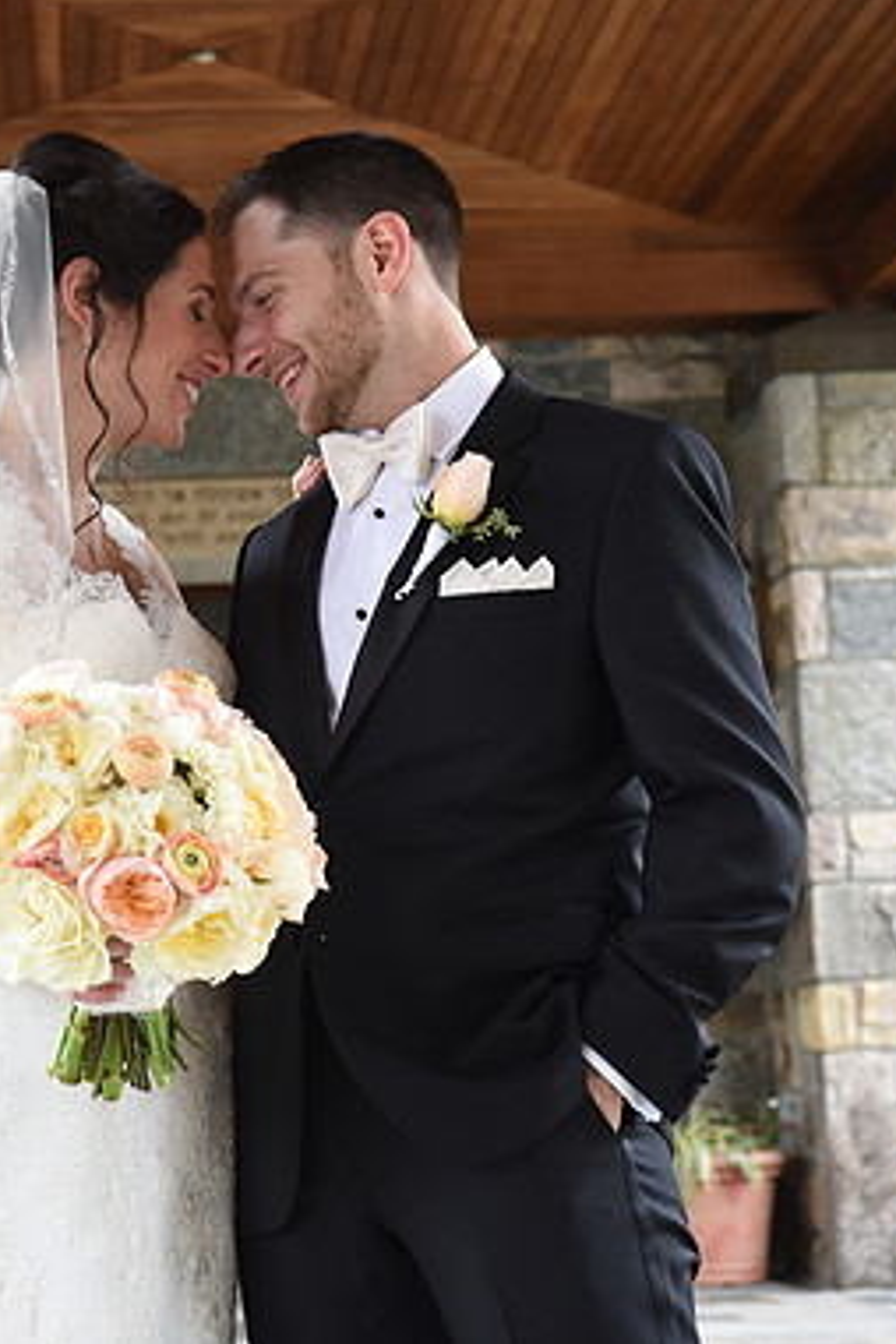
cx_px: 222
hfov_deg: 18.5
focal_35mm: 73
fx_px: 2725
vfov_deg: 27.7
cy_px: 665
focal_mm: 48
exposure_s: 1/200
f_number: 4.5
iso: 1000
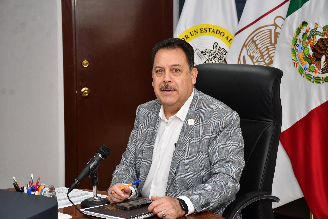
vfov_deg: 16.3
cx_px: 164
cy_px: 110
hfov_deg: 24.2
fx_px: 765
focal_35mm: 84
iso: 1000
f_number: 5.6
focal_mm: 56
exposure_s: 1/125
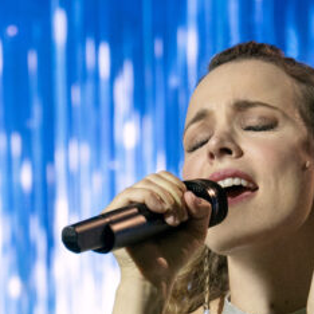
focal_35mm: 218
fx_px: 2237
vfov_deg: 7.9
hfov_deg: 8.0
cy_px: 451
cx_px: -38
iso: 1600
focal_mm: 50
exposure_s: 1/160
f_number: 4.5
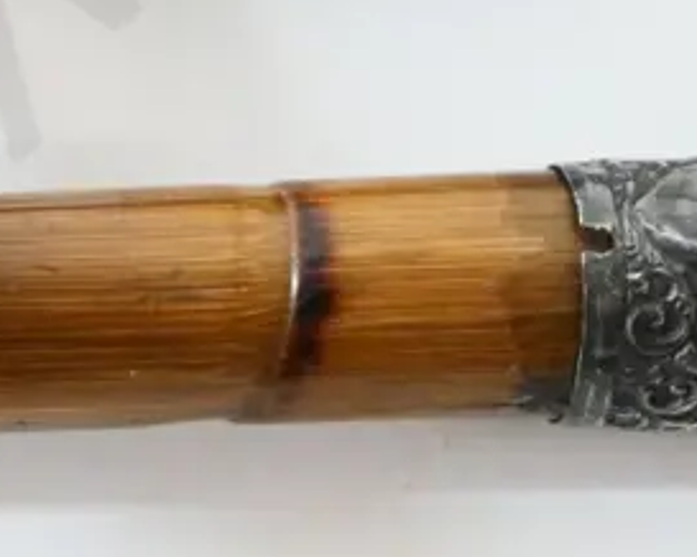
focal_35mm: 132
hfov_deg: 14.5
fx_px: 2721
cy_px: -95
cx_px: 166
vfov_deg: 11.5
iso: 3200
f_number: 5
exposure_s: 1/60
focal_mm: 18
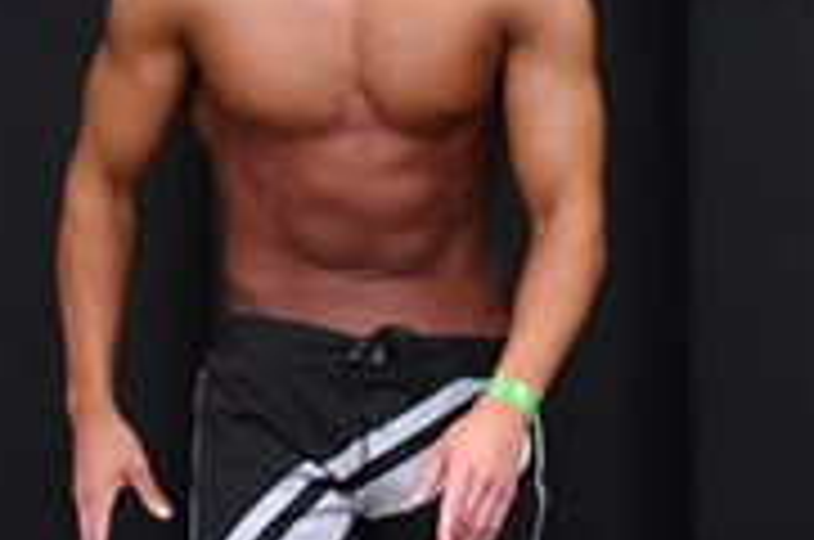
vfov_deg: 1.5
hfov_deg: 2.2
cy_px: 351
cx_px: -376
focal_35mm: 931
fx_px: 21014
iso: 8000
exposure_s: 1/400
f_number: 5.6
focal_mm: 145
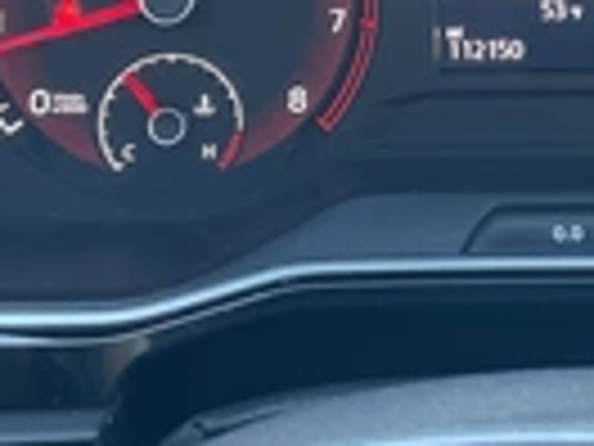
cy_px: -36
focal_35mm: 88
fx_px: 1510
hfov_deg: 21.8
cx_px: 531
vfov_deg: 16.3
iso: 200
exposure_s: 1/60
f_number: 1.8
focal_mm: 3
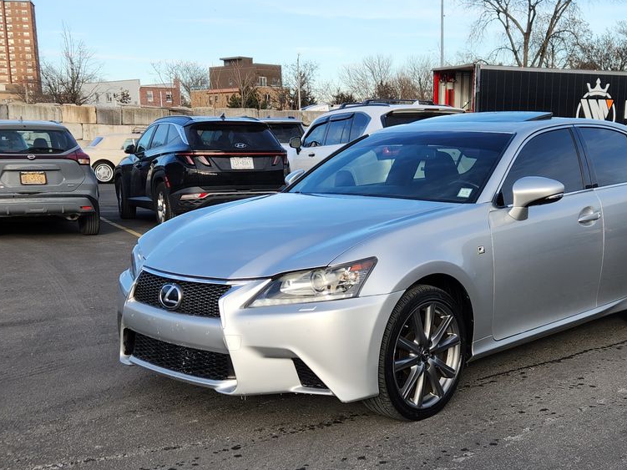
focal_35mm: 49
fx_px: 887
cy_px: 333
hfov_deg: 38.8
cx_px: 363
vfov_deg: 29.3
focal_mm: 5.4
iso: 20
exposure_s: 1/717
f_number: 1.8
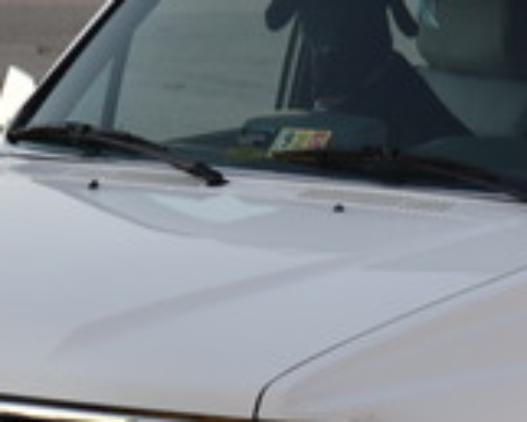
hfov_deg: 4.9
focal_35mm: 391
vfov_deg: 4.0
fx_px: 6102
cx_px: 426
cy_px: 394
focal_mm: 70
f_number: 4.2
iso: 450
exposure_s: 1/60
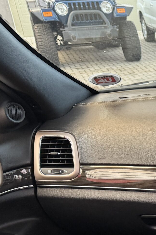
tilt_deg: -28.6
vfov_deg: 29.3
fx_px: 429
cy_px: 211
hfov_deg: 16.2
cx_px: 305
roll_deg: +0.1
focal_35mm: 66
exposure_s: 1/50
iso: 250
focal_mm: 6.76
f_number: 1.78
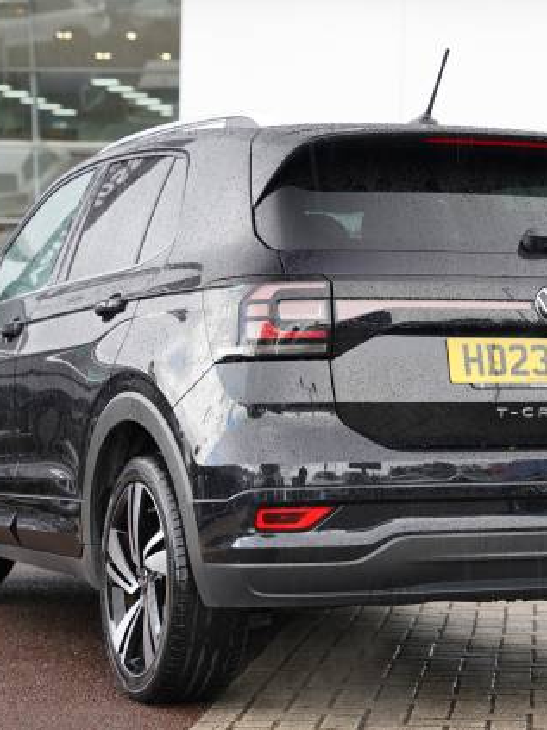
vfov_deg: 20.2
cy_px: 364
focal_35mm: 97
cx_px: 336
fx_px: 2045
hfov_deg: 15.2
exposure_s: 1/80
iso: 160
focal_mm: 66.7
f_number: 4
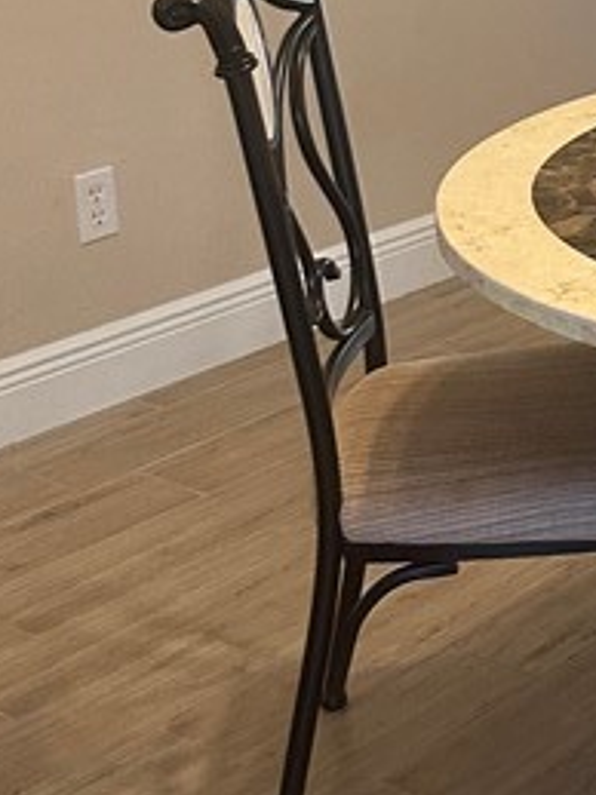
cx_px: 1060
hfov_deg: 13.9
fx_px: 2183
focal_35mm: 95
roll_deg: -2.6
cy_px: 83
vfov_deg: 20.3
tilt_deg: -14.3
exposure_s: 1/120
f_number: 1.78
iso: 200
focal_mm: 6.86
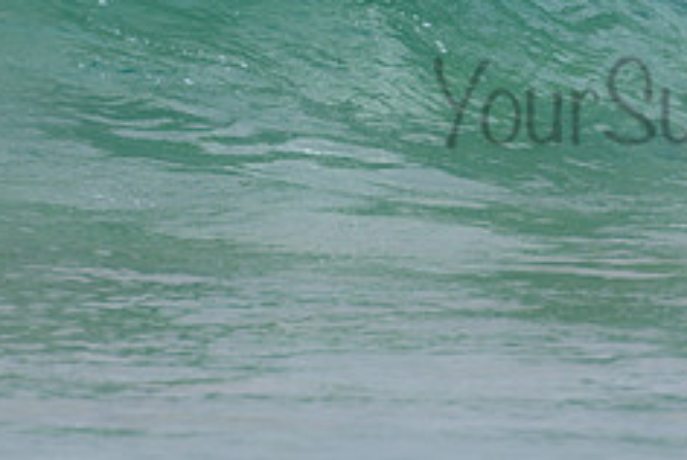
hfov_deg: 1.4
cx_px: 724
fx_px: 28717
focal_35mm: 1503
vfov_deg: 0.9
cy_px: -6
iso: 180
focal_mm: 500
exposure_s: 1/2000
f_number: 5.6
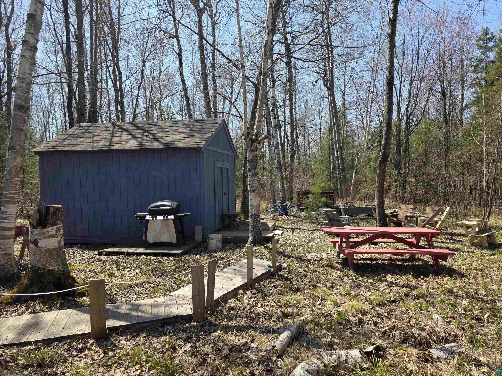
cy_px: 188
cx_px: 251
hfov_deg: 73.9
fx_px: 334
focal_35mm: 23
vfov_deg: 58.9
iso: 80
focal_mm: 6.3
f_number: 1.7
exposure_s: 1/2572
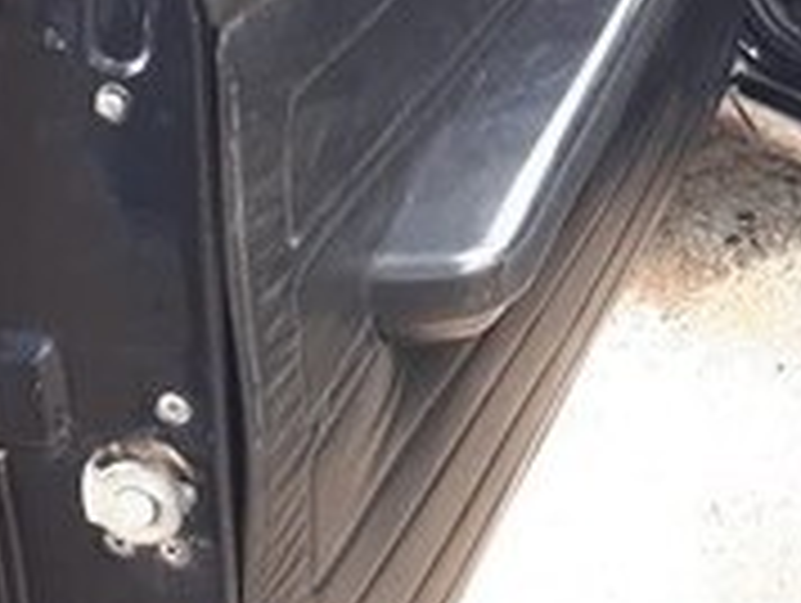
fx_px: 2317
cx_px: 1143
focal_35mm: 100
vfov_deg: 13.7
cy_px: -376
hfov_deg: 17.9
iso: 50
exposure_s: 1/33
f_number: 1.9
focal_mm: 3.6
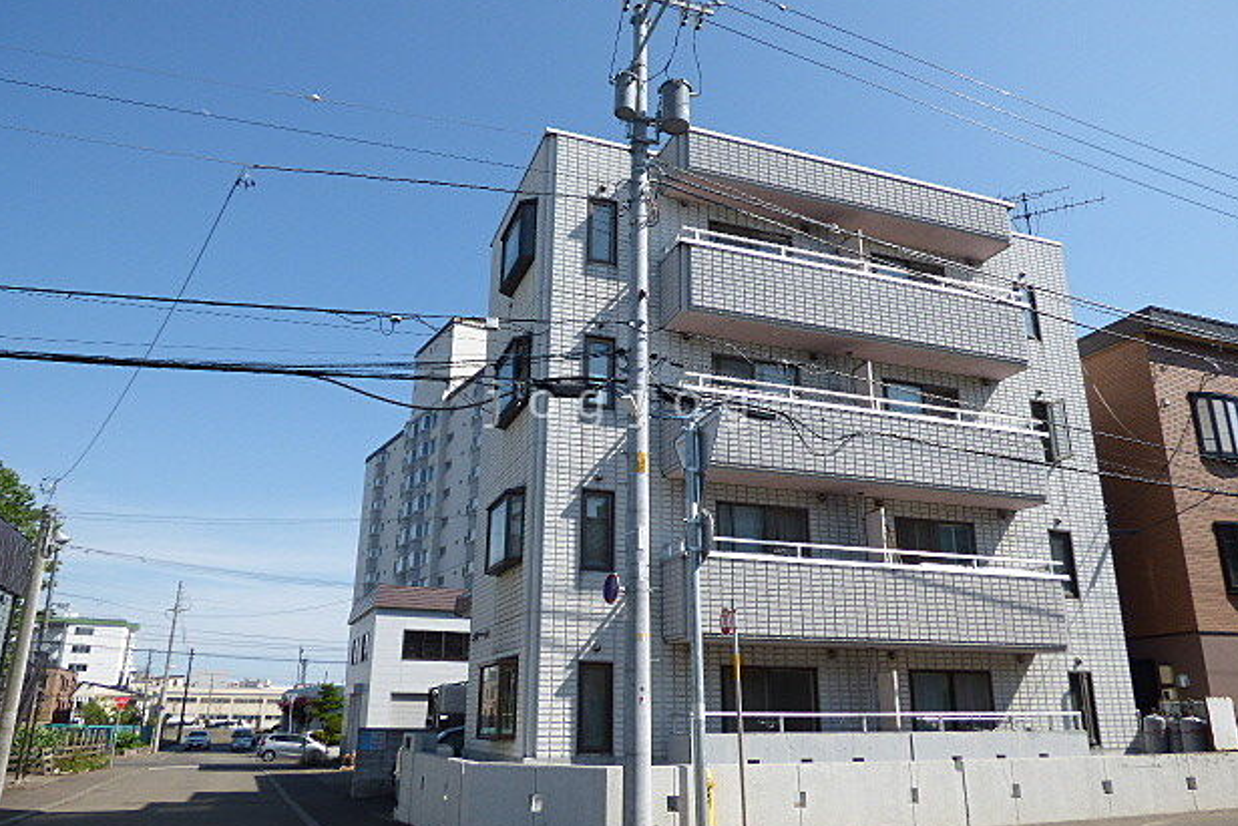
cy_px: 404
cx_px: 621
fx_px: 929
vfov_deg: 47.9
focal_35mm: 27
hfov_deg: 67.4
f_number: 3
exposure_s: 1/1300
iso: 100
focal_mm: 4.42
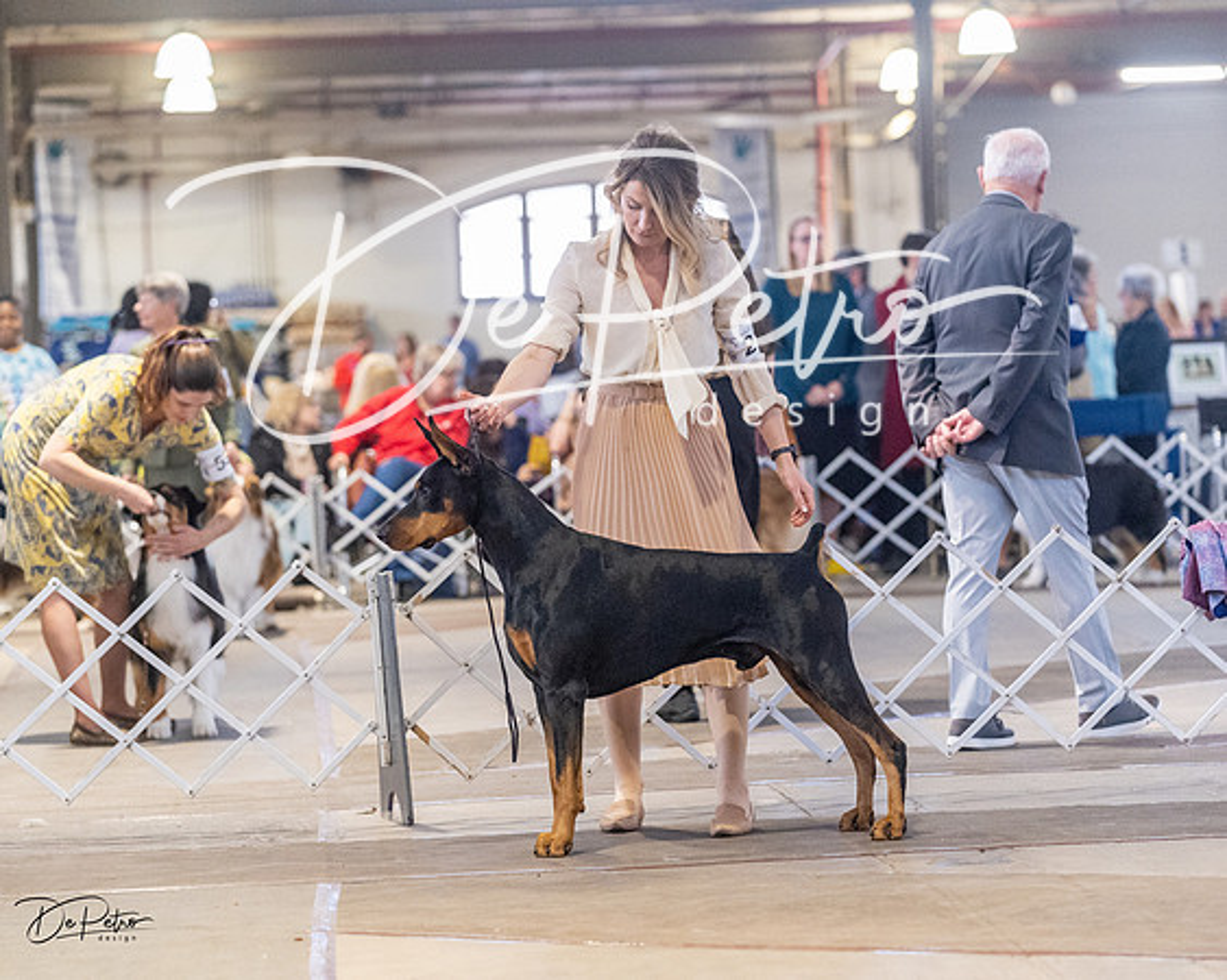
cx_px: 614
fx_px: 5069
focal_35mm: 140
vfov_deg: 11.0
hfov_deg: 13.8
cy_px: 490
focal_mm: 124
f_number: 3.5
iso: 6400
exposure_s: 1/320
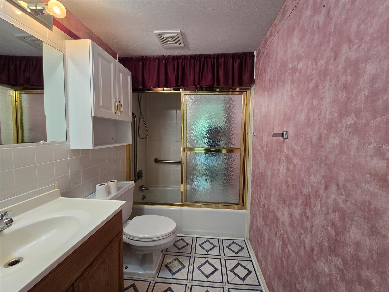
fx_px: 146
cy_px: 146
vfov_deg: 89.9
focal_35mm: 13
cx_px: 194
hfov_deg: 106.2
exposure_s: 1/60
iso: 100
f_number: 2.2
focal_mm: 2.2
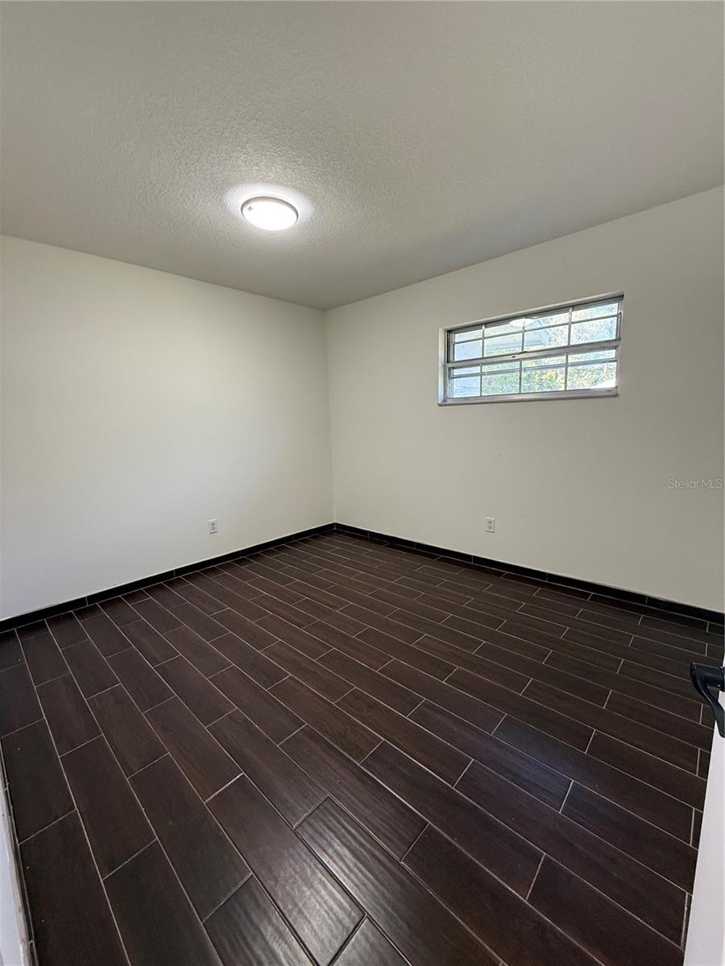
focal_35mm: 14
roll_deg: +1.9
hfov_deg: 85.7
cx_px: 362
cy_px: 483
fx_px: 391
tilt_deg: -8.8
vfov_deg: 102.1
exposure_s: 1/60
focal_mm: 2.22
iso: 250
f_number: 2.2
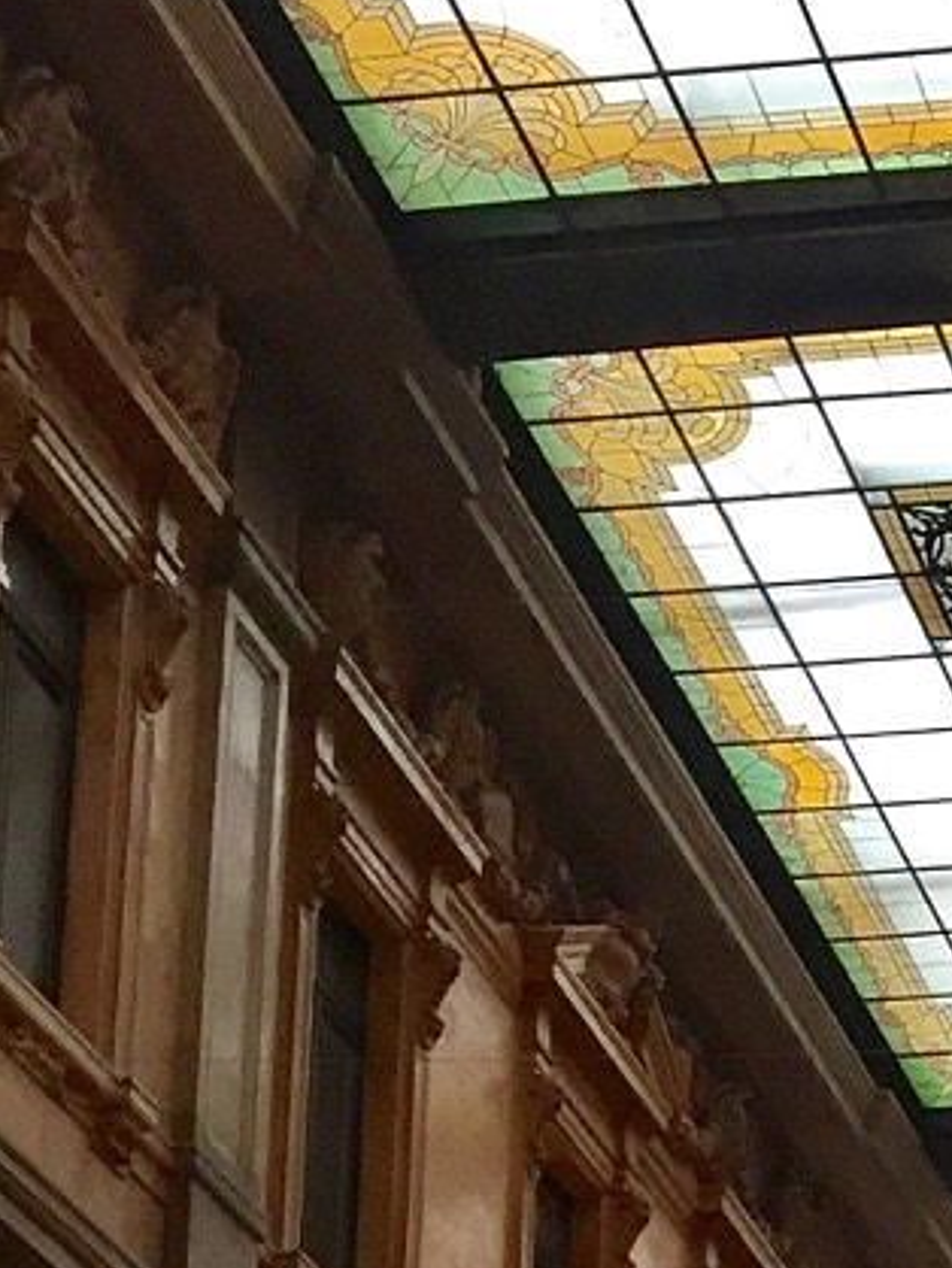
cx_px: 1716
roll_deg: +0.5
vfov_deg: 15.3
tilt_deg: +11.1
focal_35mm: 111
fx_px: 4066
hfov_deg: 12.2
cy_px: 2287
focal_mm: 4.15
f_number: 2.2
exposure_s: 1/33
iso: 50
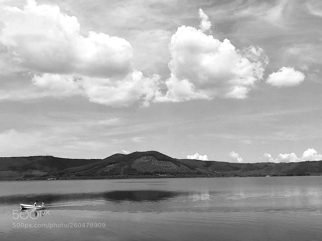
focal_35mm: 27
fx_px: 251
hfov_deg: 65.3
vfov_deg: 51.4
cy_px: 120
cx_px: 161
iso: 50
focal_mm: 3.95
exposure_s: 1/4219
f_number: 1.6
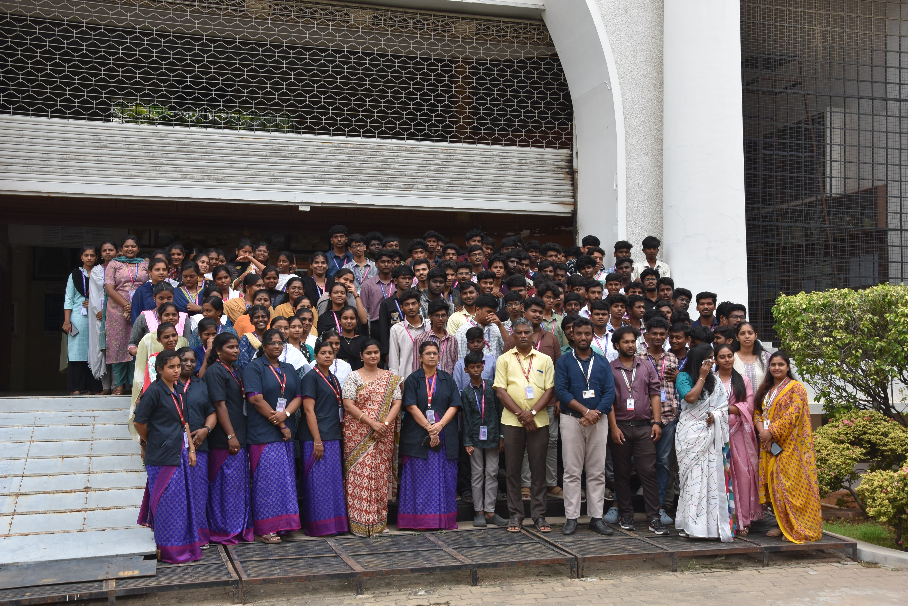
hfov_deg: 46.4
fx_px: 1060
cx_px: 454
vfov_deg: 31.9
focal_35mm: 42
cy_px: 303
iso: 450
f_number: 8
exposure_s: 1/500
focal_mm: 28
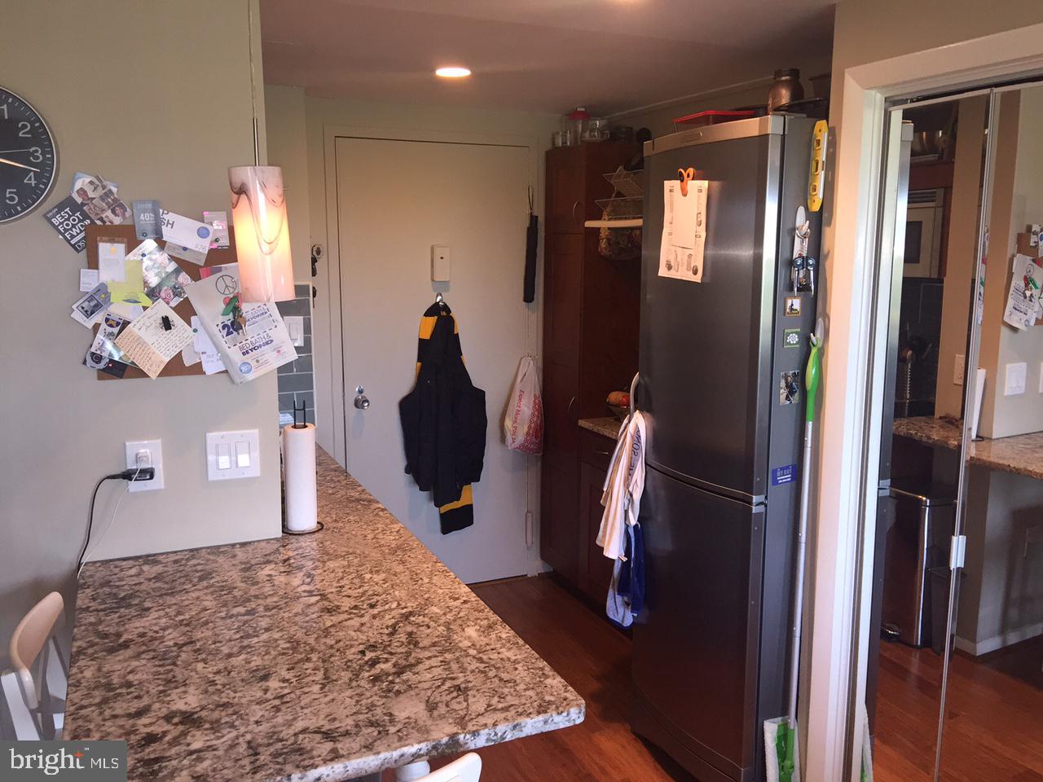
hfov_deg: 61.7
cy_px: 391
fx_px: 874
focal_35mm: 29
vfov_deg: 48.2
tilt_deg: -9.1
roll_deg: -1.1
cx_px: 522
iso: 100
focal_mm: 4.15
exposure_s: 1/30
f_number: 2.2
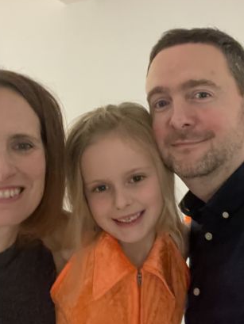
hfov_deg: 32.8
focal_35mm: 44
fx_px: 413
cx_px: 93
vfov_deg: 42.8
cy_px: 139
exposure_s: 1/17
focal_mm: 2.71
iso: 1250
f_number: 2.2
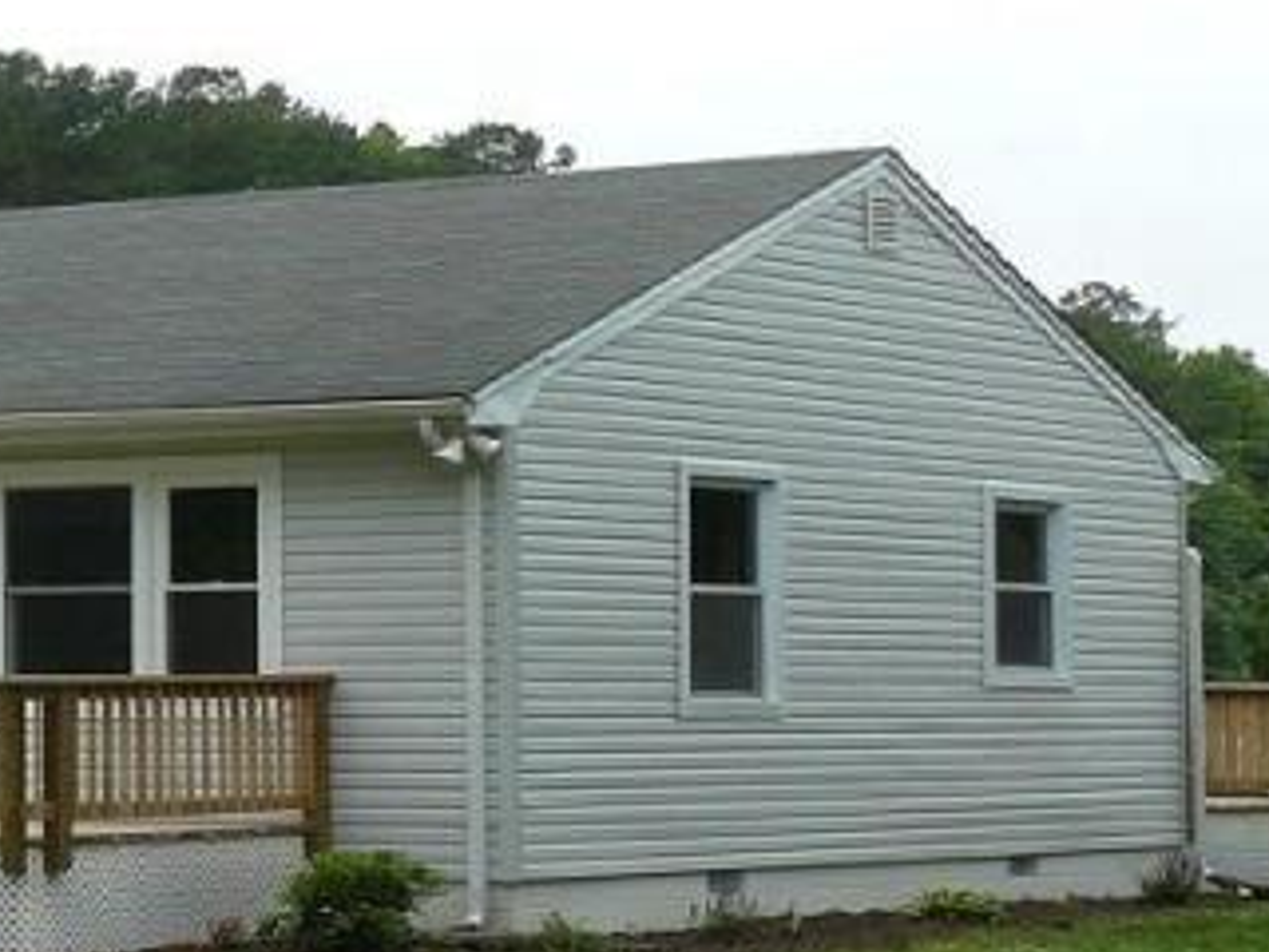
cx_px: -510
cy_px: 724
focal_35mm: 115
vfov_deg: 12.8
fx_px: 4216
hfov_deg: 16.0
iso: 100
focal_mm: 6
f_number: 5
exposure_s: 1/250
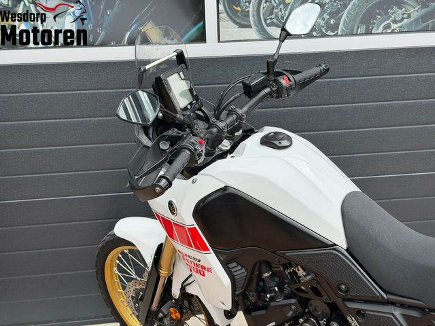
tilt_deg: -14.0
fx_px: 603
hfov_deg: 39.7
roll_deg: +2.7
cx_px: 218
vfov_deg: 30.3
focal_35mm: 48
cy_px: 163
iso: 64
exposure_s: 1/1980
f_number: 1.78
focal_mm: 6.76
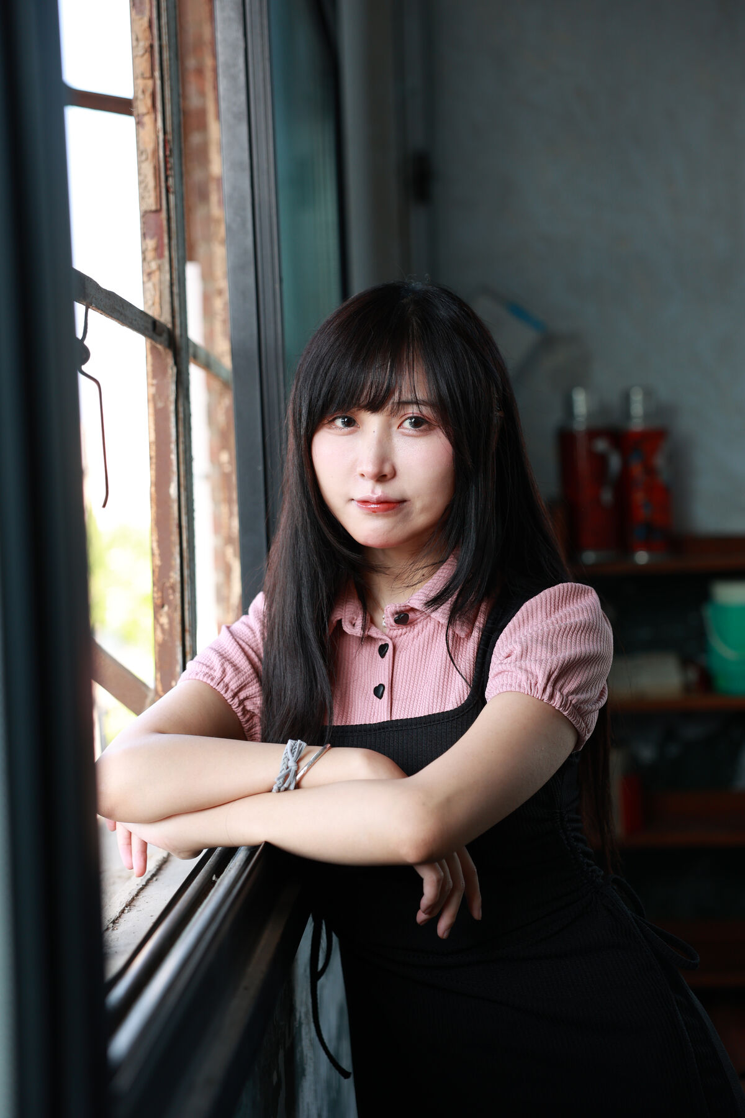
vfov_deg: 33.9
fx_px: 1831
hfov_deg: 23.0
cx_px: 372
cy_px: 559
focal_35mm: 59
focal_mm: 59
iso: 200
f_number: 2.8
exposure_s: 1/200
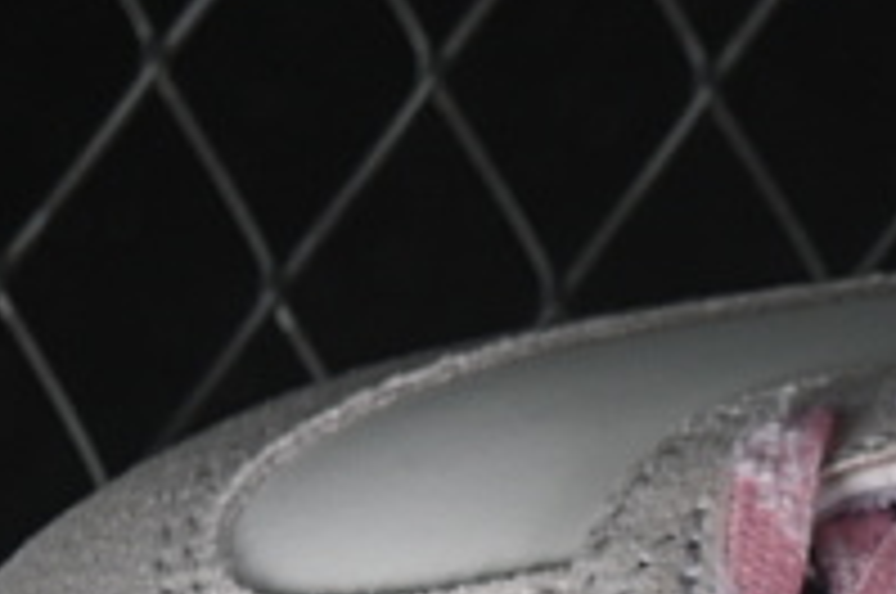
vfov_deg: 3.3
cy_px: 1413
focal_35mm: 408
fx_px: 10138
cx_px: 1760
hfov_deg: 5.0
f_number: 7.1
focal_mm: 50
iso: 160
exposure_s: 1/80
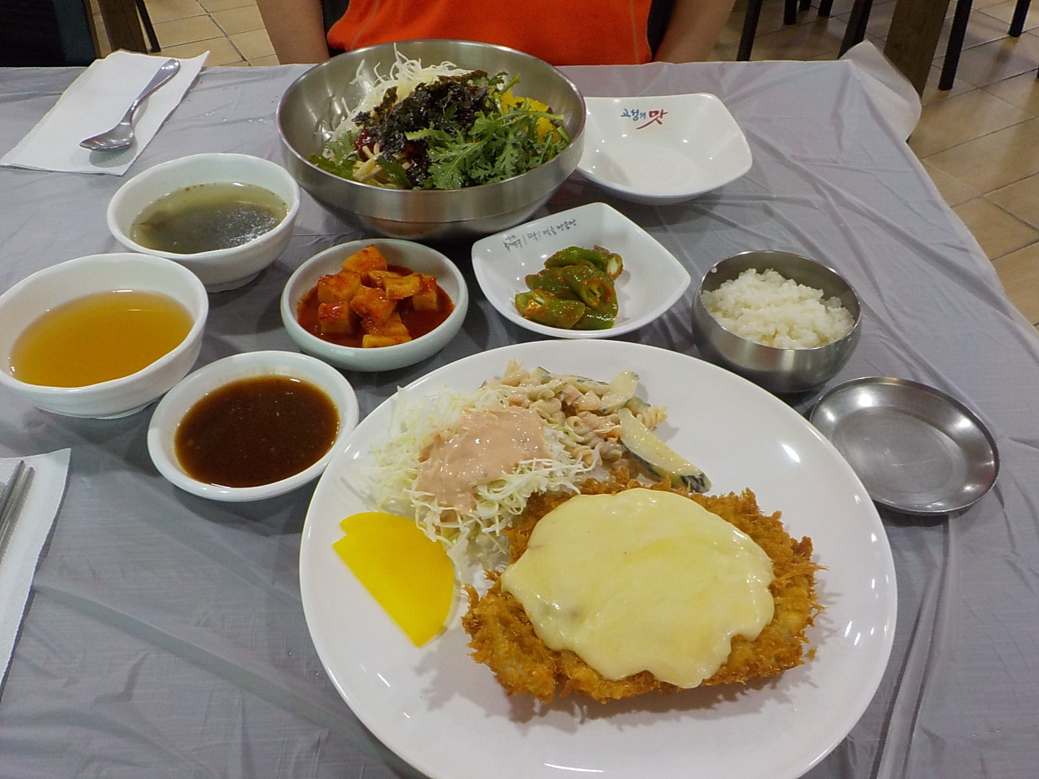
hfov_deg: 60.0
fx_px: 900
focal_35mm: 30
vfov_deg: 46.8
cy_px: 390
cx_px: 520
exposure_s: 1/30
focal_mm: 4.1
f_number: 3.3
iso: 200
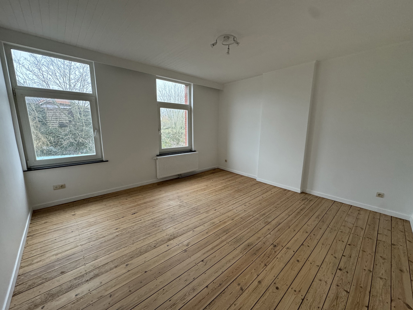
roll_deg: -0.1
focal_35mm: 14
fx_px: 167
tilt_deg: -10.7
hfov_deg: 102.1
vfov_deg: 85.7
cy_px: 155
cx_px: 206
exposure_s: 1/100
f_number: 2.2
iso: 320
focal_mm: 2.22
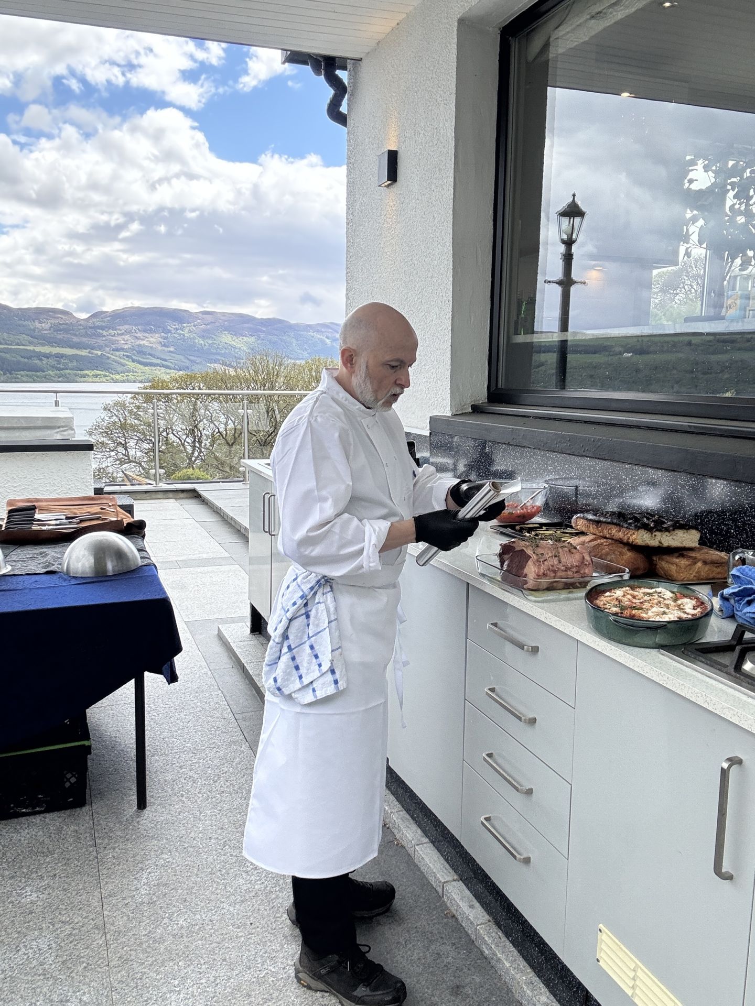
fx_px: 872
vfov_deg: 60.0
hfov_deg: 46.8
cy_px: 503
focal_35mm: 30
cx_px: 378
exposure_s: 1/419
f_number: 1.9
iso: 25
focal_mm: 2.69
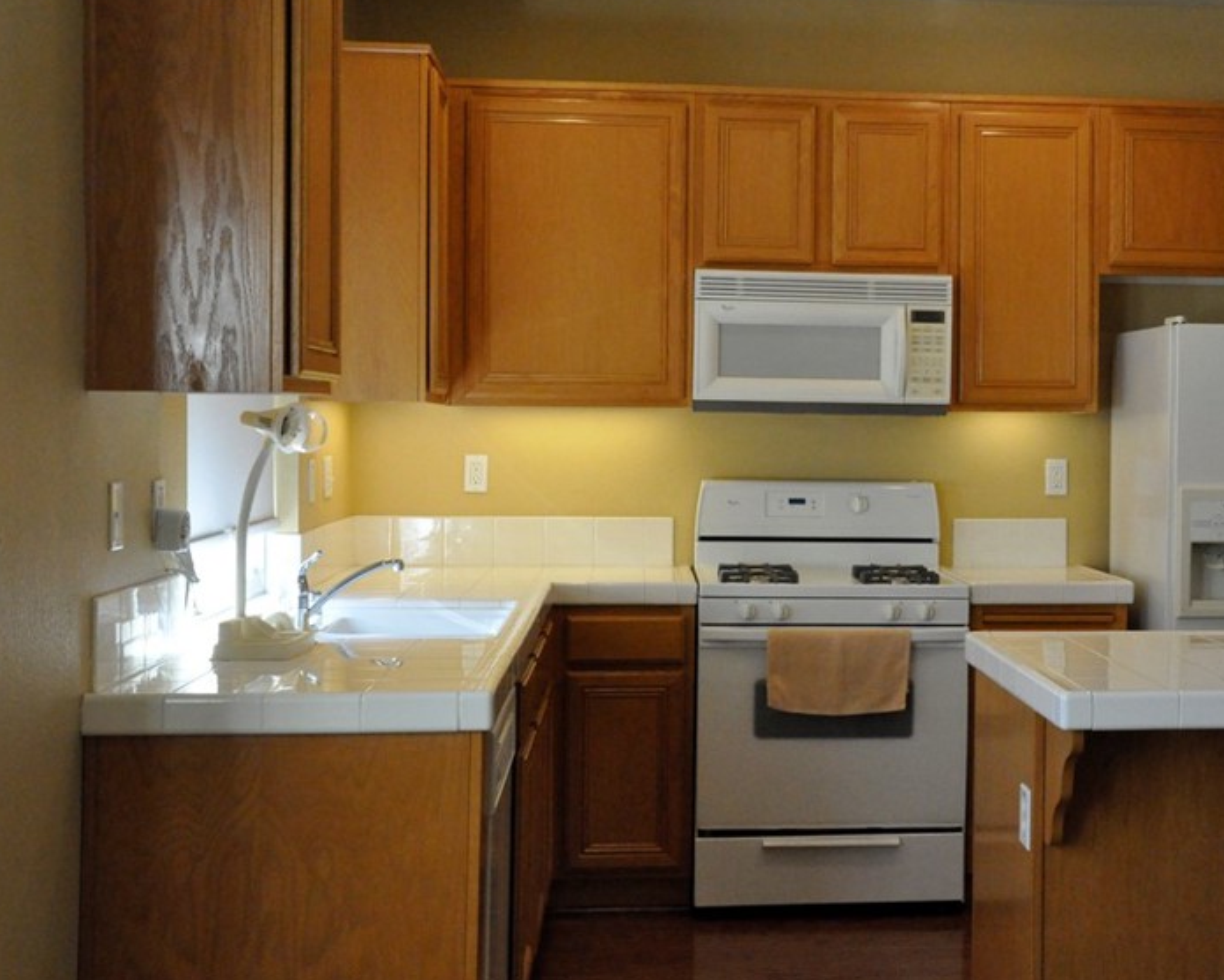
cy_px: 435
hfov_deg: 35.6
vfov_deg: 29.3
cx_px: 867
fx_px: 1873
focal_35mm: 52
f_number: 11
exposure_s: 1/125
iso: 2500
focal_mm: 25
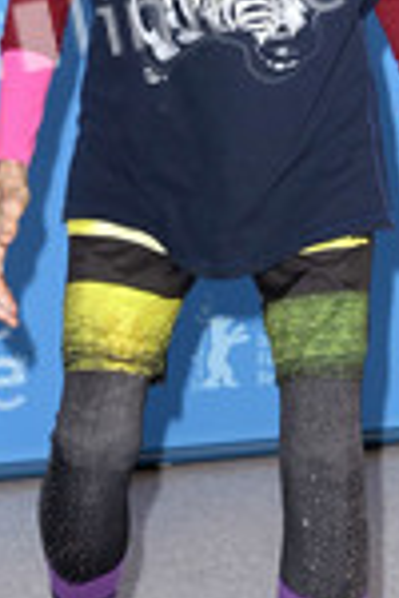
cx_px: 255
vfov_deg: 13.2
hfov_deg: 8.9
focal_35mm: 155
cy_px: 187
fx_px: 2577
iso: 1000
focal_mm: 58
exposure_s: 1/250
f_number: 9
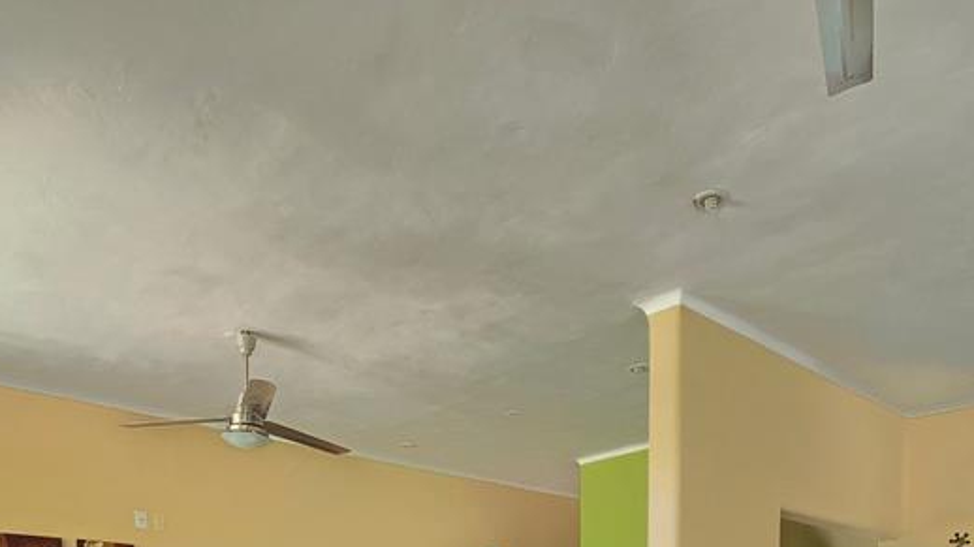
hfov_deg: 67.6
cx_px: 555
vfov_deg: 32.6
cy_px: 688
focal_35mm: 28
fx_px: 723
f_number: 2.2
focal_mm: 2.2
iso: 125
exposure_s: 1/60
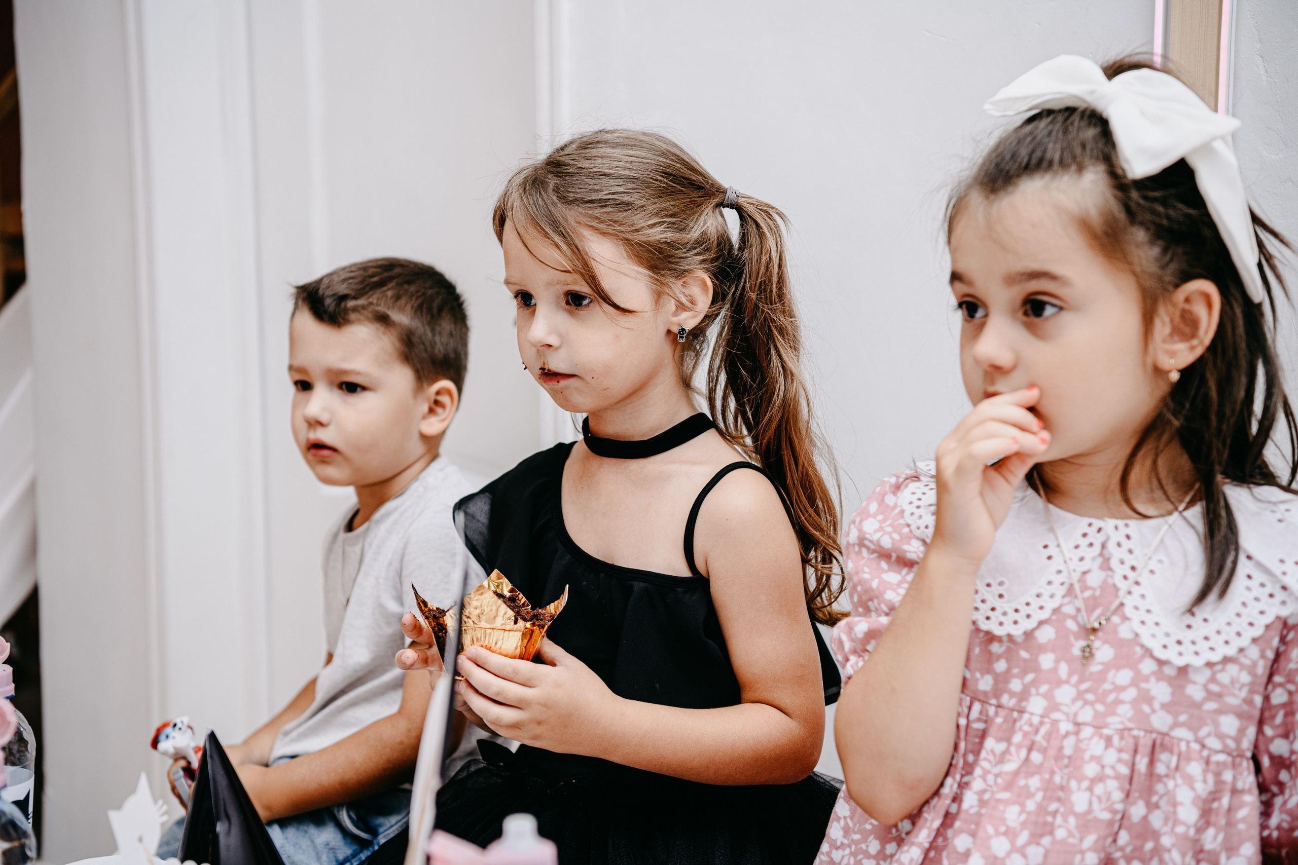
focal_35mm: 50
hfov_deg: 39.6
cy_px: 432
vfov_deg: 27.0
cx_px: 649
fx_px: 1803
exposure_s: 1/160
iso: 160
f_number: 3.5
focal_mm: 50
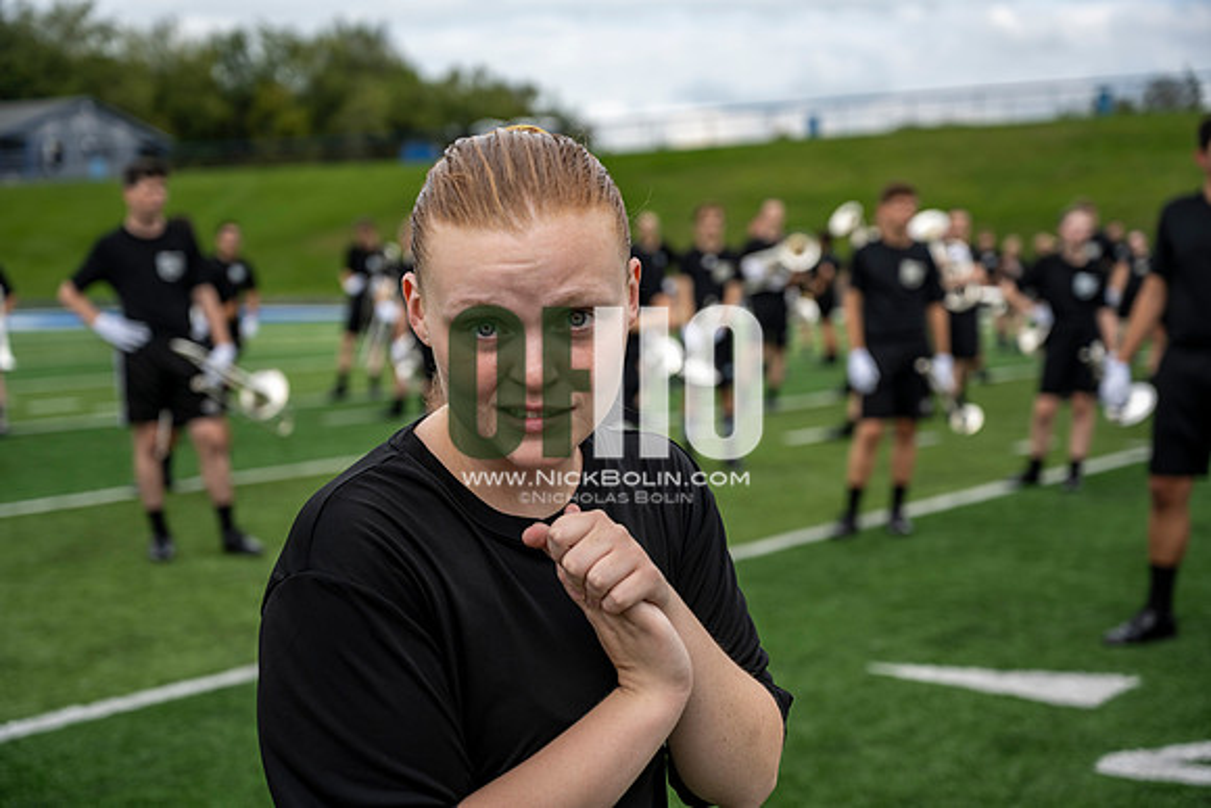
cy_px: 404
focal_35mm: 61
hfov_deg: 32.9
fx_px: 2052
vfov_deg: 22.3
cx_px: 606
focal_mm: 61
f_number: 4
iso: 160
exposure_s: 1/800
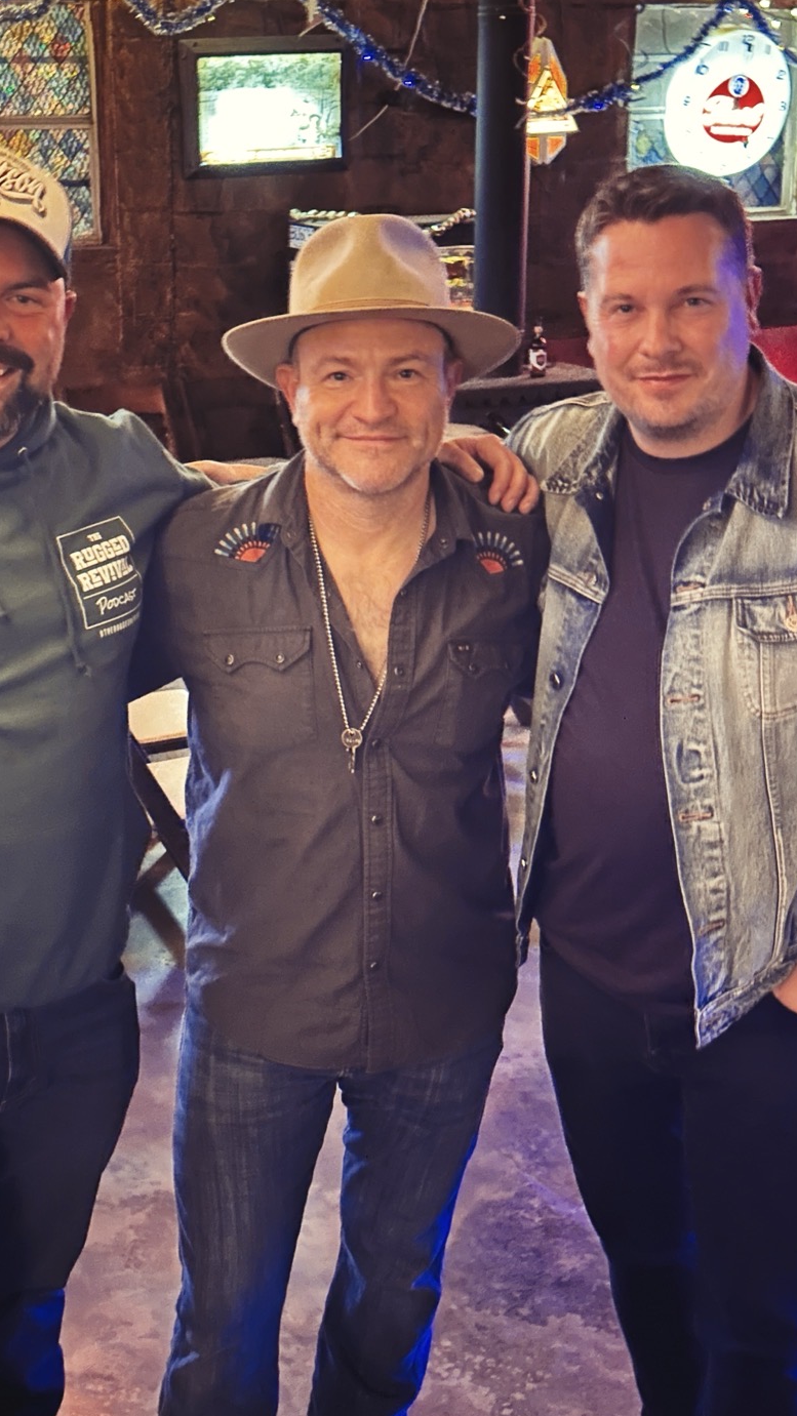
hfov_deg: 22.6
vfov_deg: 39.2
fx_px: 1991
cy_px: 714
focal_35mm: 53
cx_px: 290
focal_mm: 6.86
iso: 1000
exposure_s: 1/15
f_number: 1.78
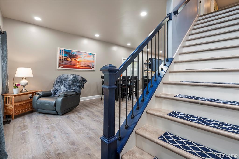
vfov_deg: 73.8
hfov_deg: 96.7
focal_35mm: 16
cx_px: 120
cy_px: 80
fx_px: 106
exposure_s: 1/2
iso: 100
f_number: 4
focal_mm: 16
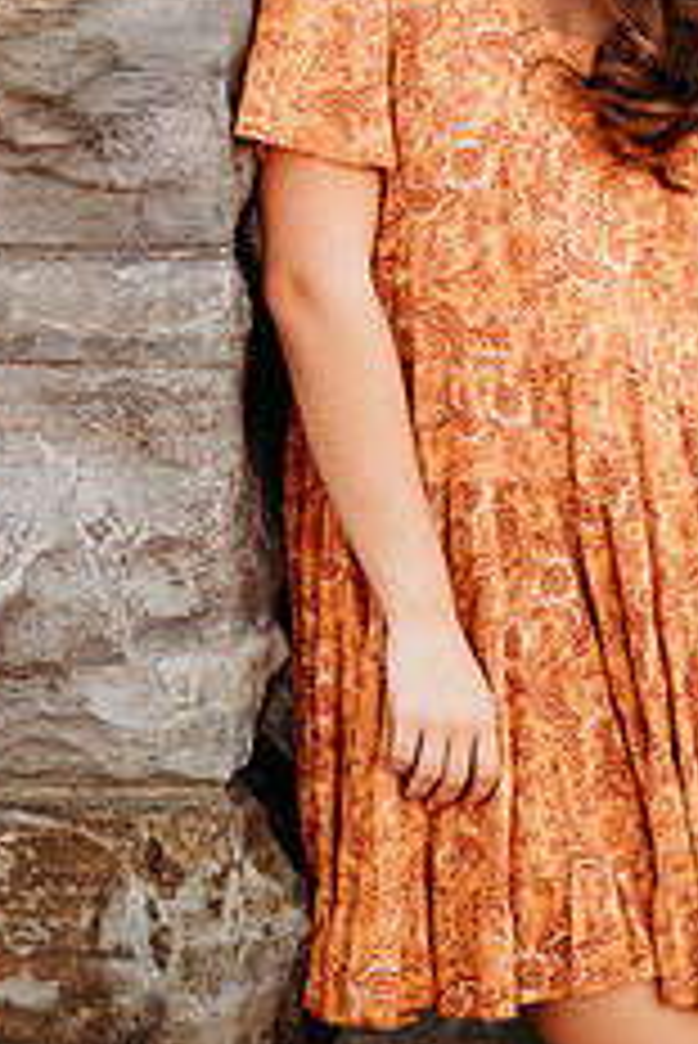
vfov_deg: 12.4
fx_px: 4791
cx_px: 536
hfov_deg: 8.3
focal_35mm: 165
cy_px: 122
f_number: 2
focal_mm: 85
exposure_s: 1/500
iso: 160
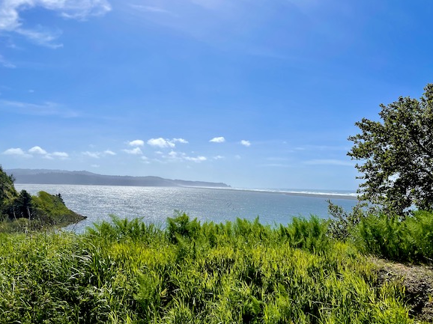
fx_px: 338
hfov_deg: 65.3
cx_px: 216
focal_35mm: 27
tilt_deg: +3.0
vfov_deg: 51.3
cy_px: 164
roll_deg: -1.1
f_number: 1.6
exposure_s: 1/10000
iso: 32
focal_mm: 5.1
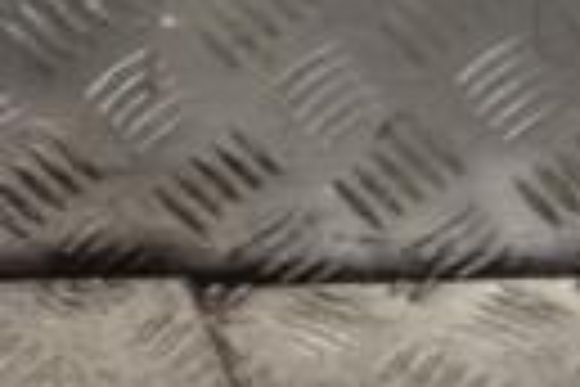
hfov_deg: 10.8
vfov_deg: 8.2
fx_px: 2706
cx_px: -701
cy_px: 284
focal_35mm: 168
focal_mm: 24
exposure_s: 1/50
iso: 100
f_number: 4
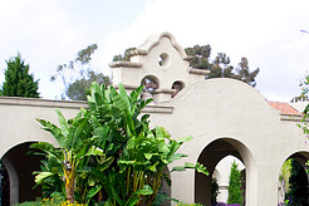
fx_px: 970
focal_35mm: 113
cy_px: 202
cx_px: 242
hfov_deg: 18.0
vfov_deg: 12.0
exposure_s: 1/1000
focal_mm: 32
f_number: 4.2
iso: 450
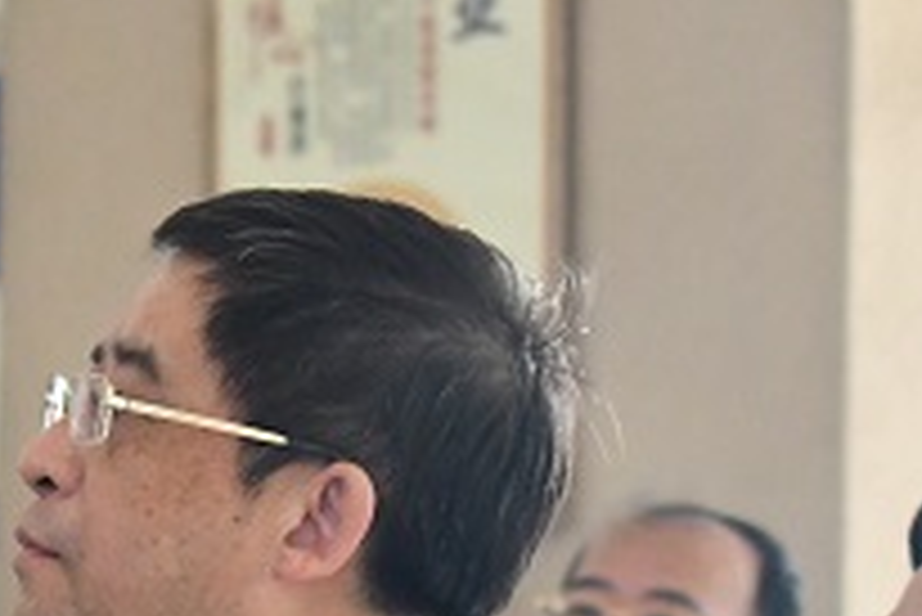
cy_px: 755
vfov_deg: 4.5
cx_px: -216
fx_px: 7868
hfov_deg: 6.7
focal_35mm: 307
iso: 4500
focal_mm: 60
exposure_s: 1/400
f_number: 4.5
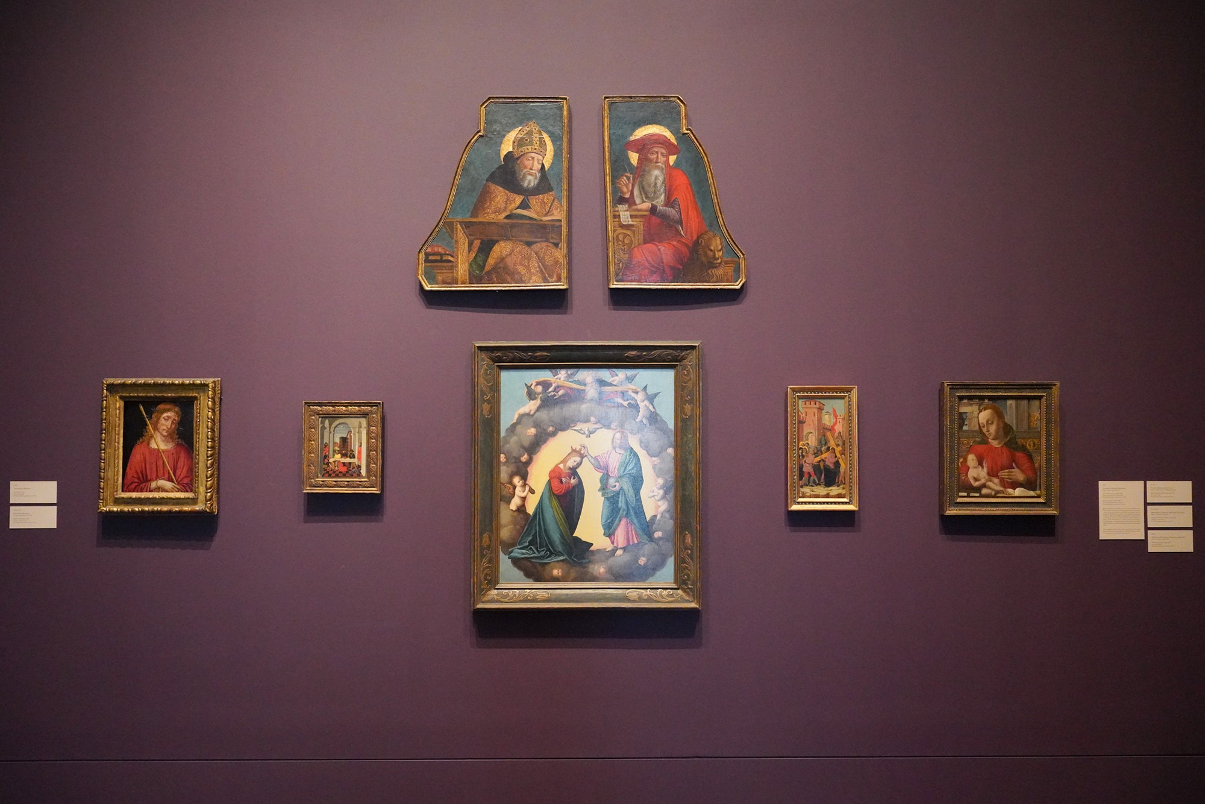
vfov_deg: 46.4
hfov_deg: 65.5
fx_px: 937
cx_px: 602
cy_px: 402
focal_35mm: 28
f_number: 4.5
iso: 12800
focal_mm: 28
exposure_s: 1/100
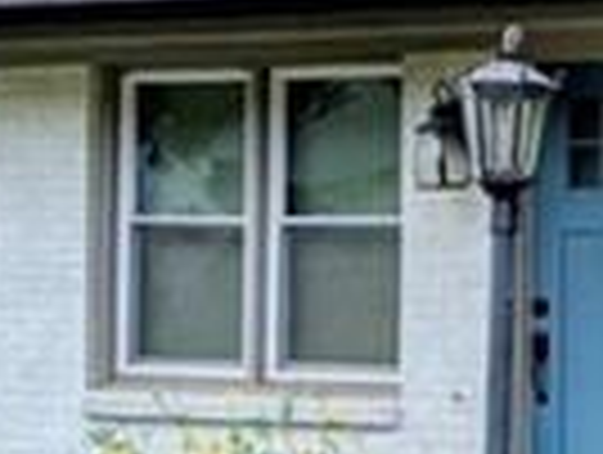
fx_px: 3194
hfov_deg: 10.5
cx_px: 792
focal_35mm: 183
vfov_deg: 8.1
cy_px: 103
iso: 21
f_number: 1.68
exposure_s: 1/1176
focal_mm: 6.9
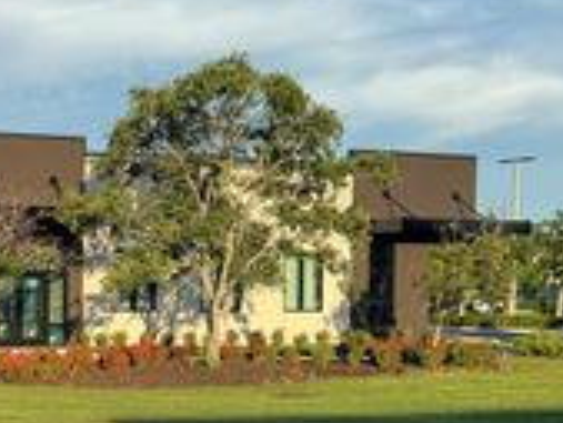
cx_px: -117
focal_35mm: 71
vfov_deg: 20.6
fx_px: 1156
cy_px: 315
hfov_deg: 24.7
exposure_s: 1/3597
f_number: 1.78
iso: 80
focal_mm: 6.76
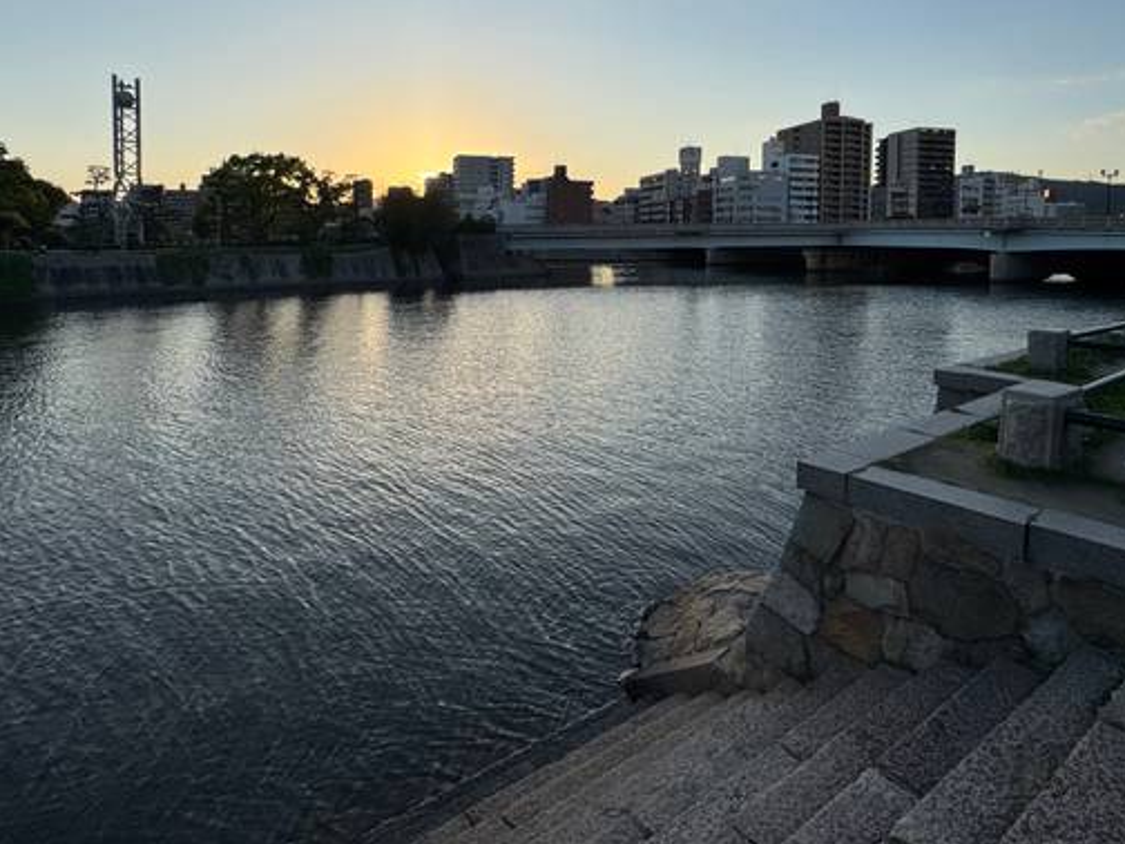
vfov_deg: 64.1
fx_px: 650
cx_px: 513
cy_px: 272
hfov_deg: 81.6
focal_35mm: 20
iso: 50
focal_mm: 2.22
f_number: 2.2
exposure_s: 1/1600
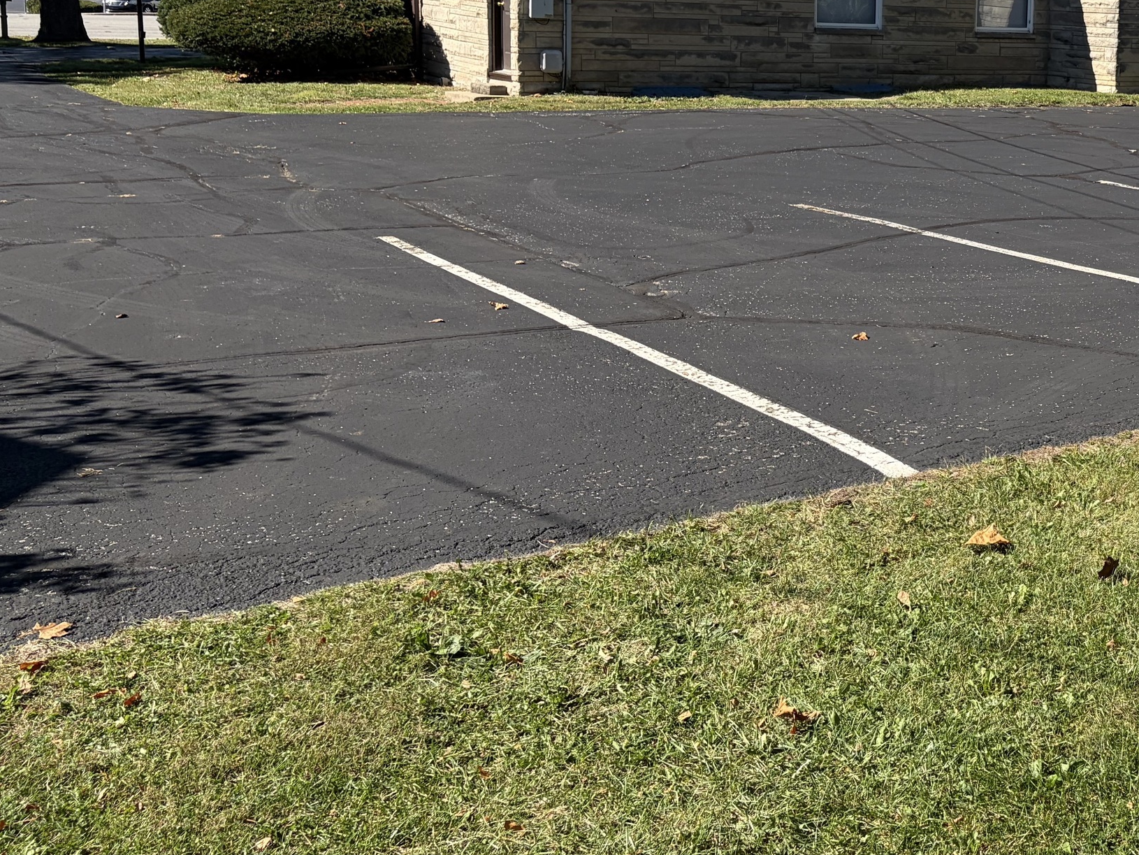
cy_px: 226
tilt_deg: -8.5
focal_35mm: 49
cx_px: 1069
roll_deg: -1.4
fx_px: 1613
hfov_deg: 36.0
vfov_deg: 29.3
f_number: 1.6
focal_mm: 5.96
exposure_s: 1/1901
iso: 50
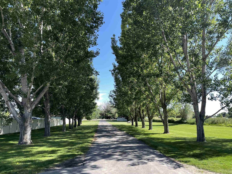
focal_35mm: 26
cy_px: 87
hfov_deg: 67.3
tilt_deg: +10.2
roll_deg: -0.1
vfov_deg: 53.1
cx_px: 116
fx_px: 174
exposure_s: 1/1453
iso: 32
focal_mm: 4.2
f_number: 1.6
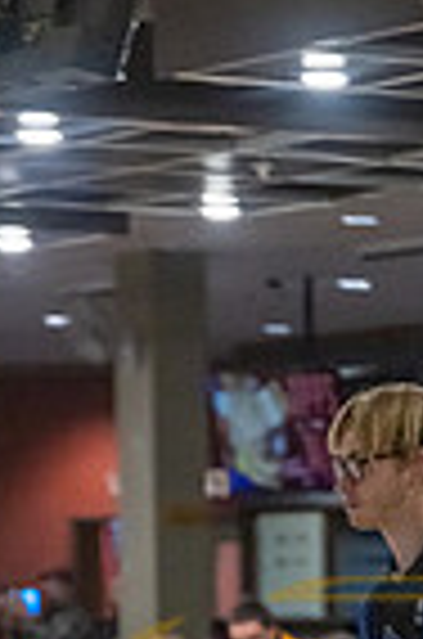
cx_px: 356
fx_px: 4162
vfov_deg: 8.6
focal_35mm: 235
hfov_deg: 5.8
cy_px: 864
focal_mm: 74
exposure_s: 1/1000
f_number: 2.8
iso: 4000
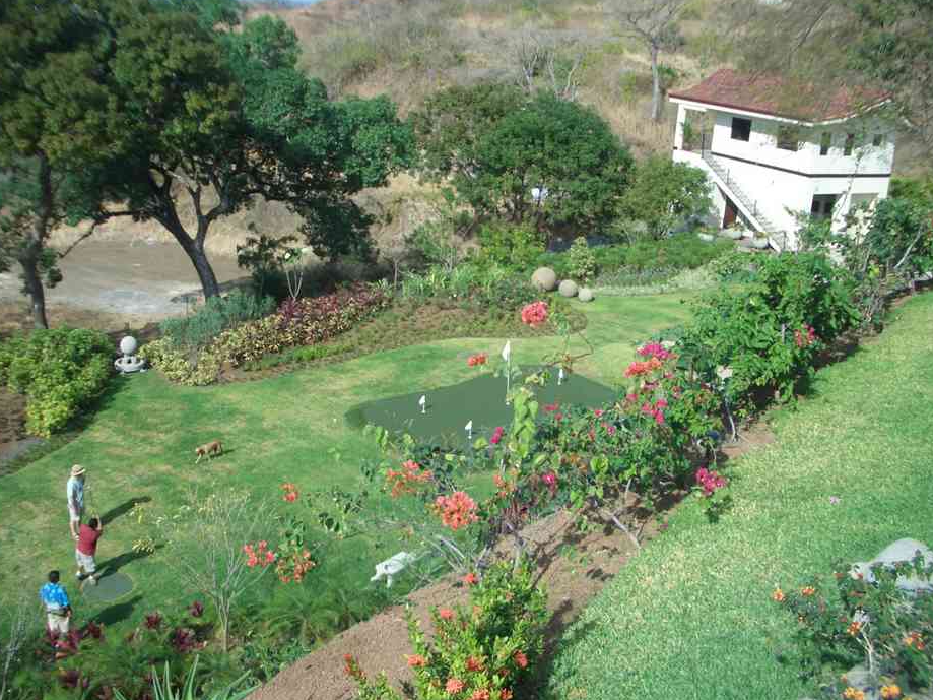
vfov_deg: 36.8
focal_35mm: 39
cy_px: 329
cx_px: 441
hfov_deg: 47.8
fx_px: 1051
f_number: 2.6
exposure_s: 1/800
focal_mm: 5.8
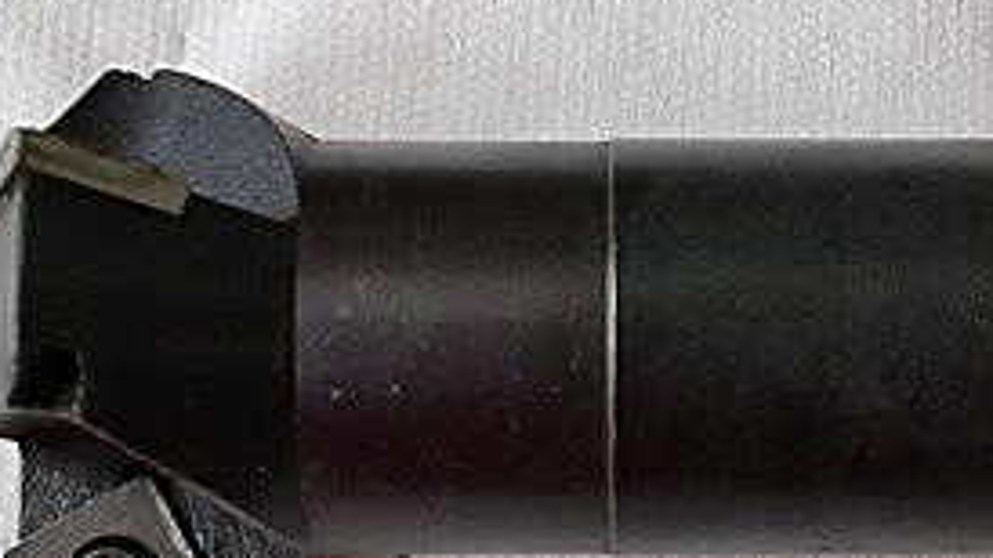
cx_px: 736
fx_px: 2343
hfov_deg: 23.7
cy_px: 322
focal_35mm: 89
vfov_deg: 13.6
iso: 160
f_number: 3.1
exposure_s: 1/60
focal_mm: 6.3
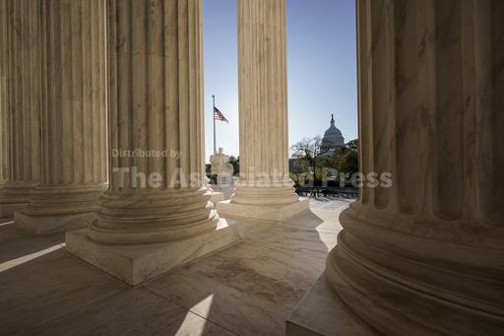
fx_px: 224
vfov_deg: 73.7
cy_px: 168
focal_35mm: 16
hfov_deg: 96.8
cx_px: 252
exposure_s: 1/500
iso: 400
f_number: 11
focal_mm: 16
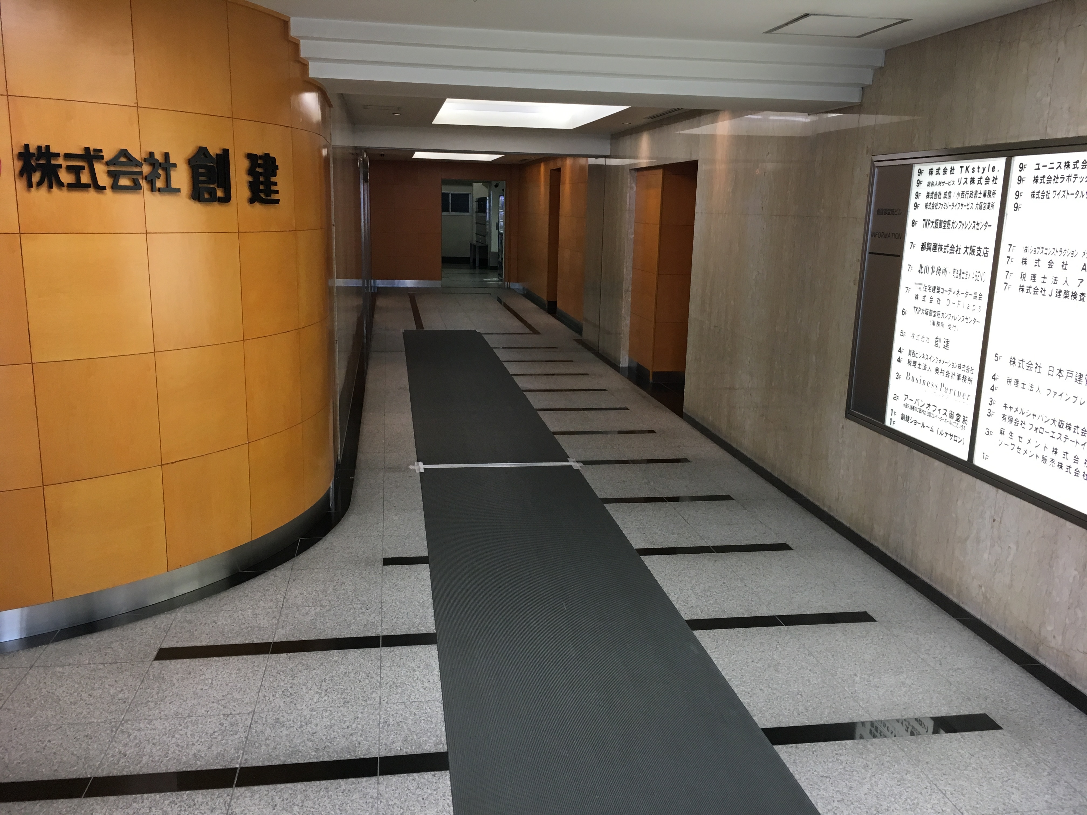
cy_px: 408
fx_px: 911
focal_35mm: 29
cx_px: 544
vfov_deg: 48.2
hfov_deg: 61.7
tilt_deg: -12.1
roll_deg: -2.0
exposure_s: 1/30
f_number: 2.2
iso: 40
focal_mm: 4.15
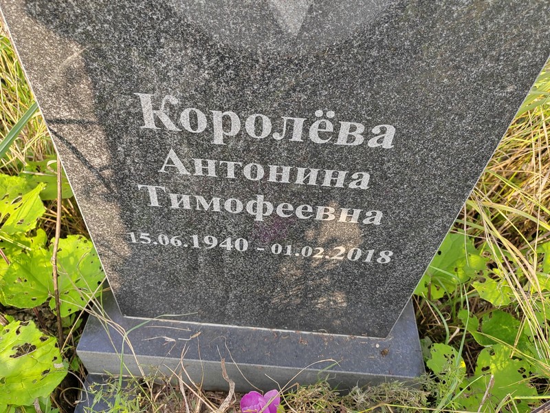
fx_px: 429
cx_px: 275
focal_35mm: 27
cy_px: 206
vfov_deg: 51.4
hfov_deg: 65.3
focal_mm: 5.52
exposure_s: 1/200
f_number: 1.9
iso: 100
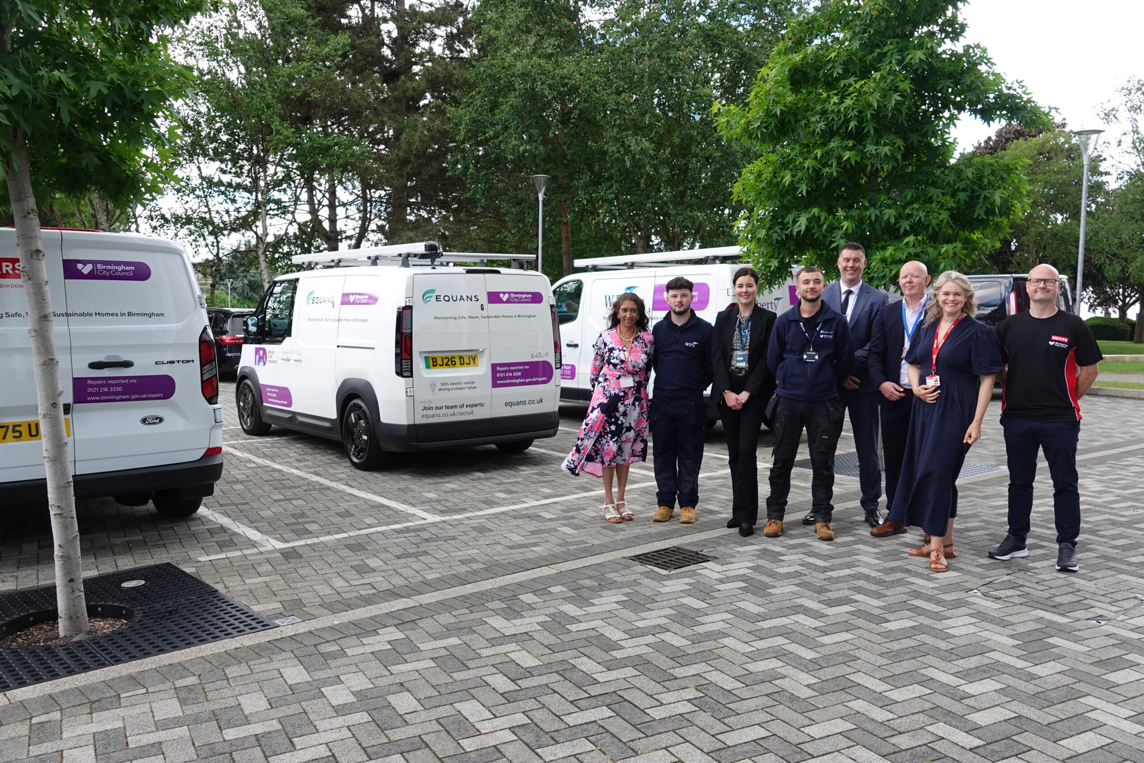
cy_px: 382
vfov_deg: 45.0
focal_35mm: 29
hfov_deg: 63.7
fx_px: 922
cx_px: 572
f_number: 2.8
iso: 100
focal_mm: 10.8
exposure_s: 1/250
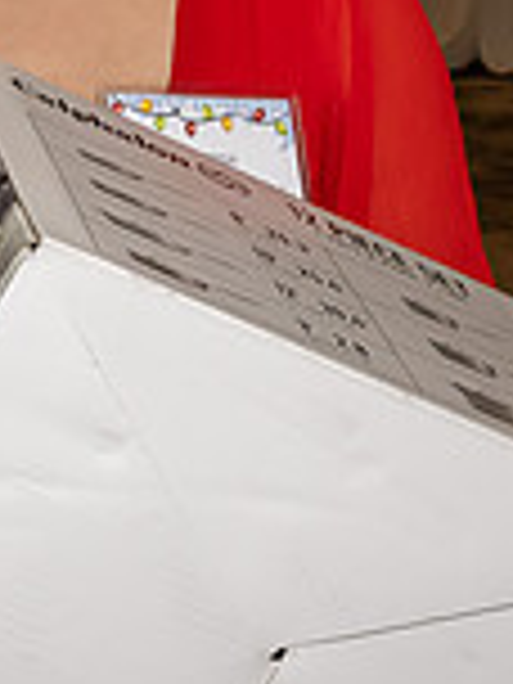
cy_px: 97
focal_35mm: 191
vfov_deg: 10.3
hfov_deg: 7.7
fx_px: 3774
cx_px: -132
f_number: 7.1
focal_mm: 26
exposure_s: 1/250
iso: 800
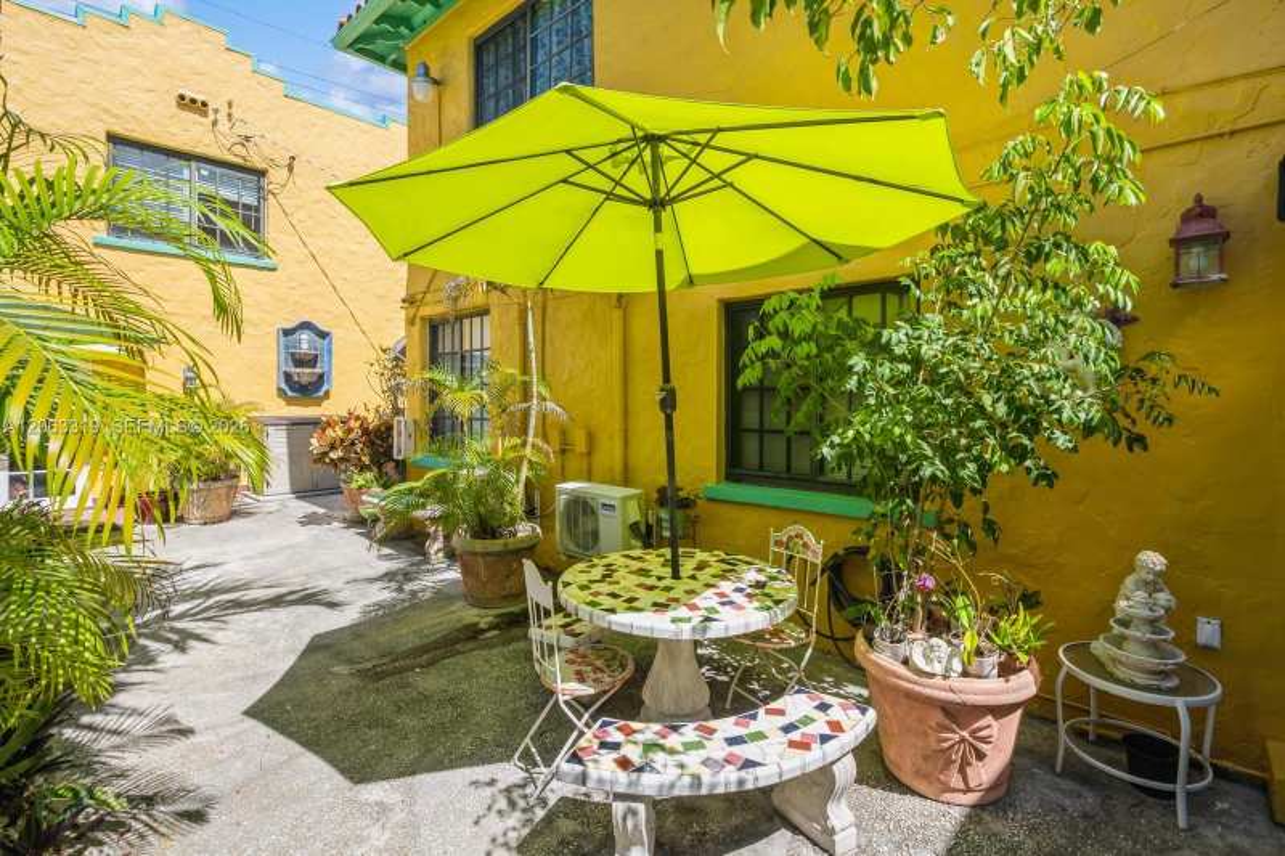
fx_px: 571
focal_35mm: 16
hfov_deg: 96.7
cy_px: 428
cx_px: 642
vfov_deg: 73.7
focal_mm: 16
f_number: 10
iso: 160
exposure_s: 1/160
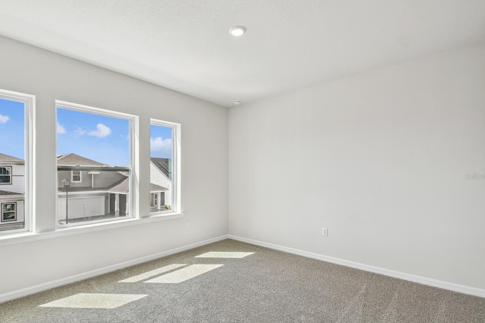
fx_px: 229
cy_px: 176
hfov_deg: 93.1
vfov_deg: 70.3
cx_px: 221
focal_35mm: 17
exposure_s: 1/200
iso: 100
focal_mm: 10
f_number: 7.1
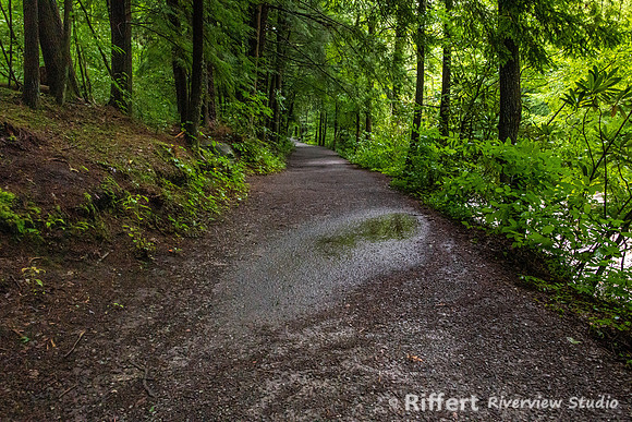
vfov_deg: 46.4
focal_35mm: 28
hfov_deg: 65.5
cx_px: 316
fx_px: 492
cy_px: 211
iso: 6400
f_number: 8
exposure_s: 1/160
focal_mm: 28
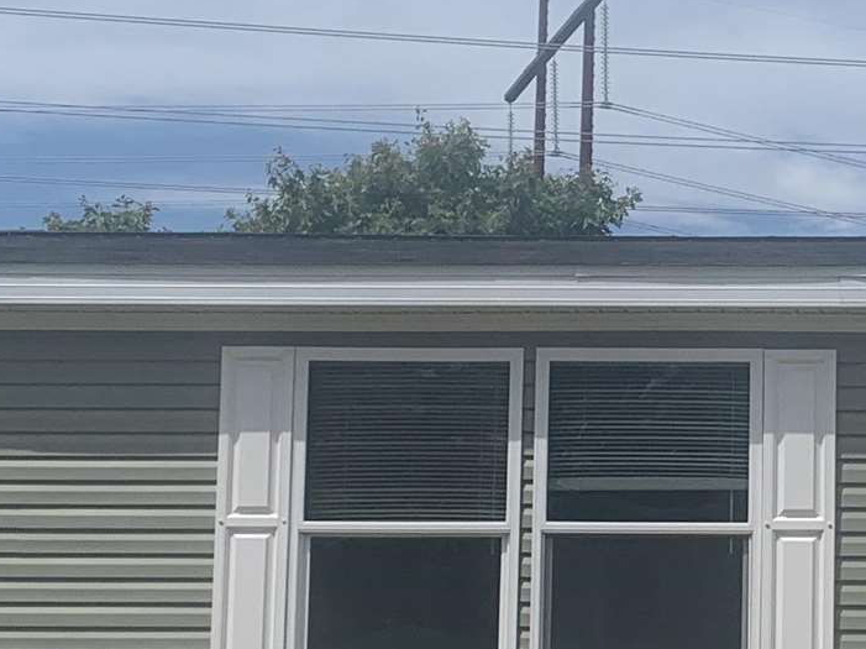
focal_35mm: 114
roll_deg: -0.4
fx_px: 2851
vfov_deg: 13.0
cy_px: 391
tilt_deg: +4.9
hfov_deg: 16.8
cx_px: 915
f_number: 1.8
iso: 25
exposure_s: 1/4464
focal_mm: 4.25
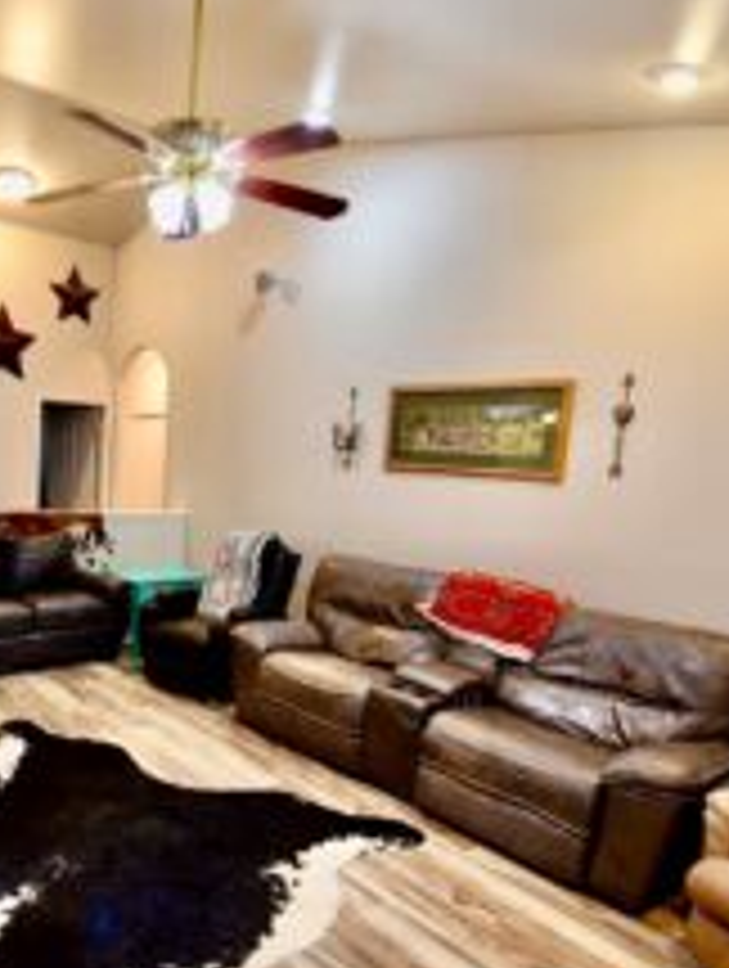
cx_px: 158
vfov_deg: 68.9
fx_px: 700
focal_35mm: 25
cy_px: 556
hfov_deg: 51.9
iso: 1100
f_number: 2.8
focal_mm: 14
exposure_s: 1/60
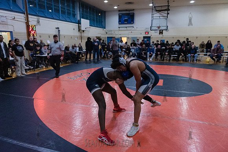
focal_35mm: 24
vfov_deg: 53.2
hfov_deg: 73.7
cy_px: 76
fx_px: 152
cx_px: 114
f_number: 3.2
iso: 8000
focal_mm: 24
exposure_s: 1/400
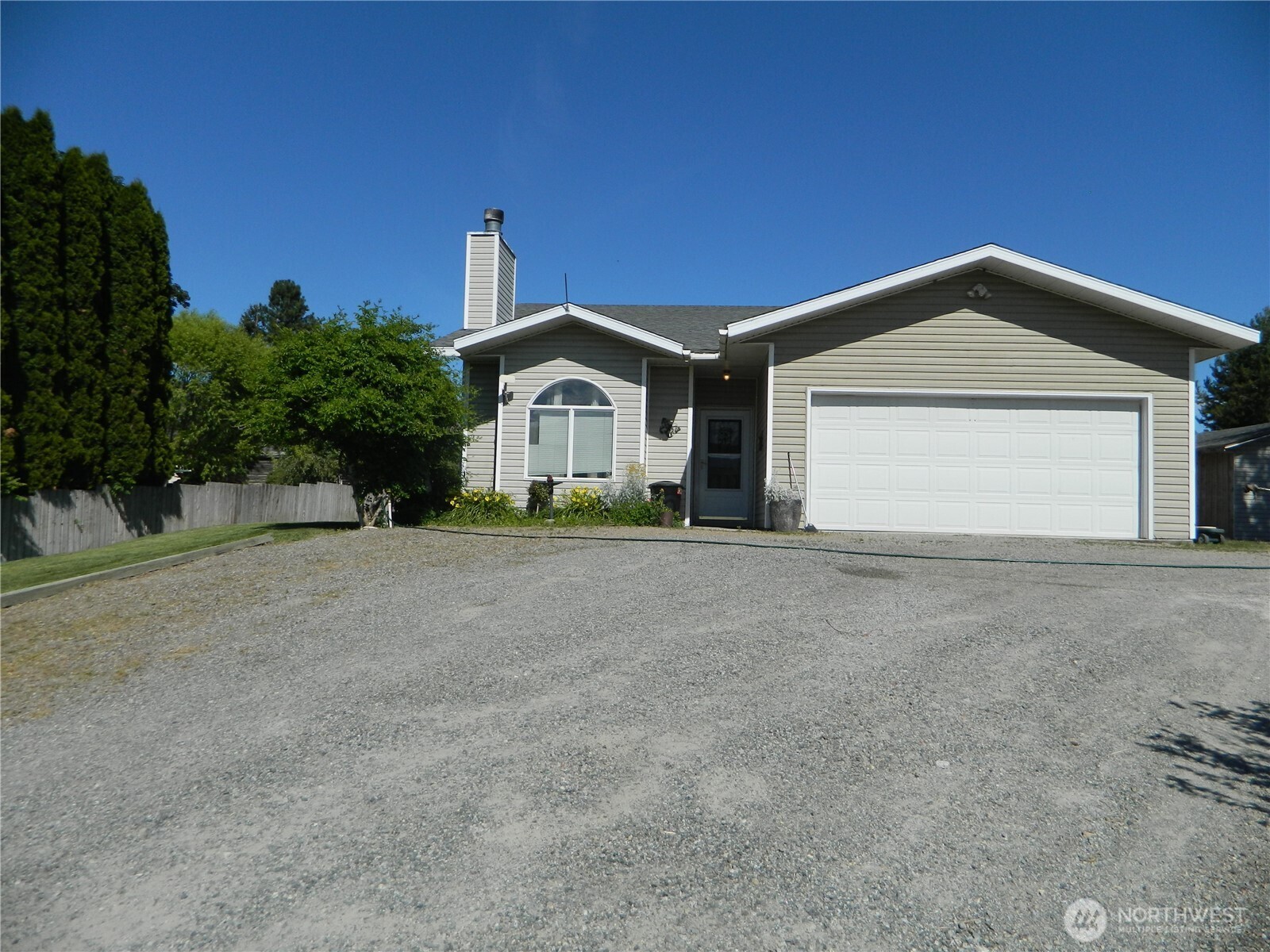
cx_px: 635
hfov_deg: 69.4
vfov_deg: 54.9
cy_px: 476
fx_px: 917
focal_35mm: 25
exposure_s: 1/320
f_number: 8.7
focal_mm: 4.5
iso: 80
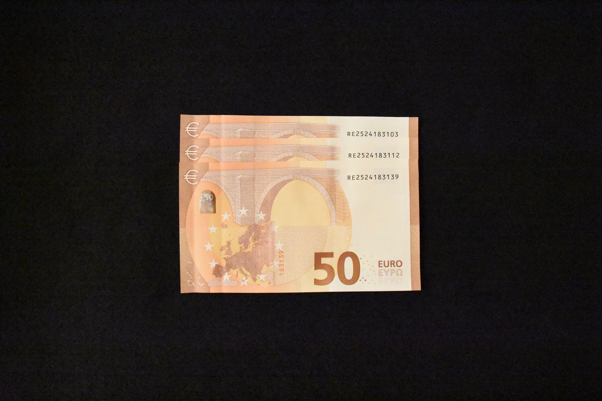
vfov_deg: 36.9
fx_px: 602
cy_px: 200
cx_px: 301
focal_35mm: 36
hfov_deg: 53.1
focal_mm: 24
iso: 25600
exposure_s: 1/60
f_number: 8
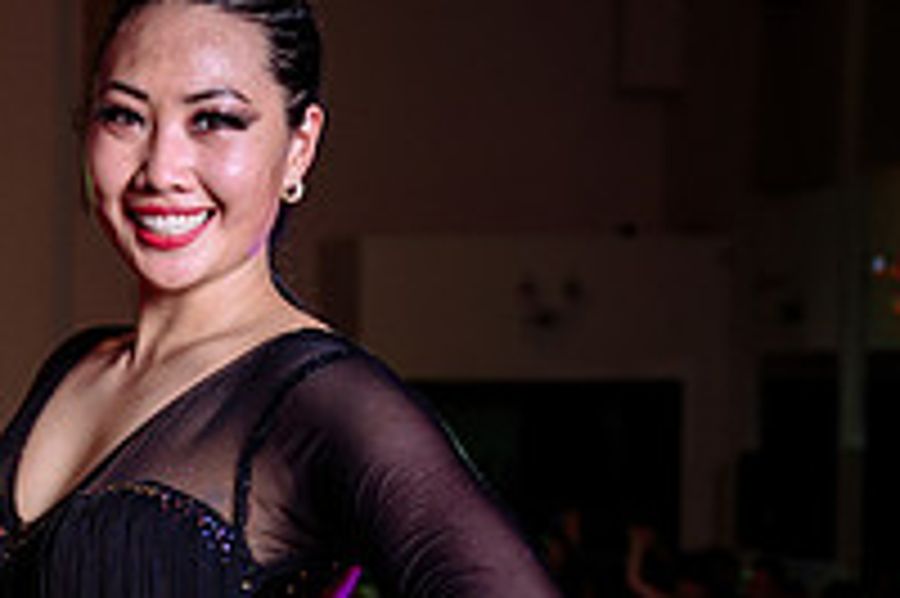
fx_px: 3172
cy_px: 568
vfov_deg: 10.7
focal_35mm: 127
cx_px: -317
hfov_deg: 15.3
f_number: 4
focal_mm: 40
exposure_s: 1/80
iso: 500
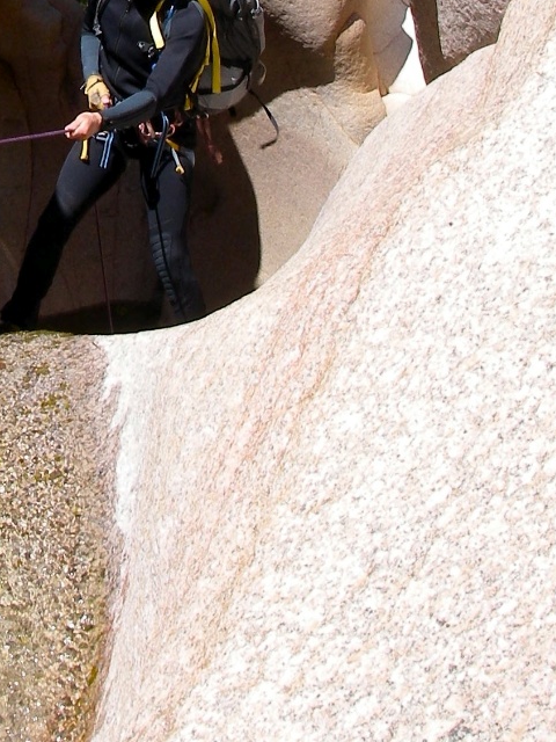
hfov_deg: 15.2
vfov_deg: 19.6
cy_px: -111
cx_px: -29
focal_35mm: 95
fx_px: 2035
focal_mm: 6.3
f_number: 6.6
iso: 64
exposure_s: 1/160
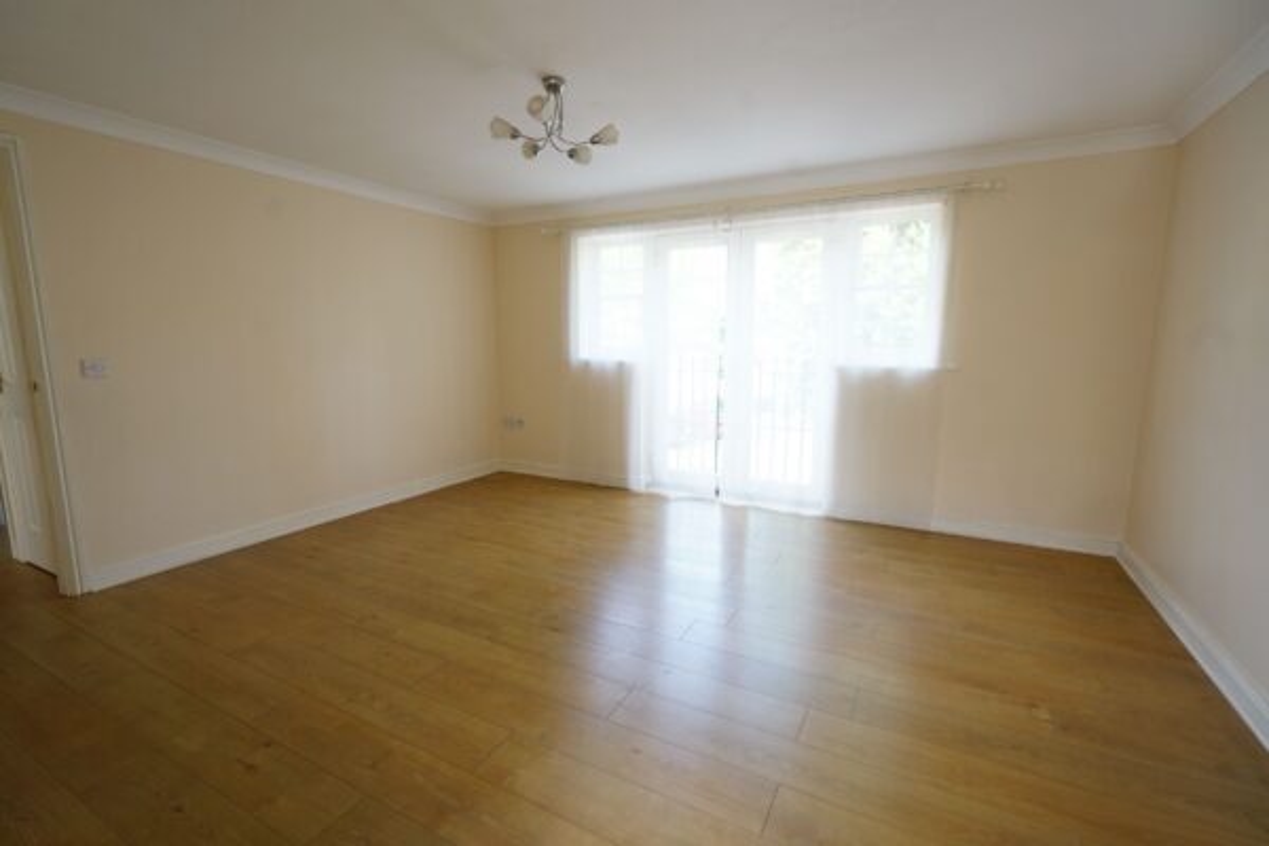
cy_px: 423
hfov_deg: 96.7
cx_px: 634
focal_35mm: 16
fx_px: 564
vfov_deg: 73.7
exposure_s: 1/50
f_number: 5
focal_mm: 16
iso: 500
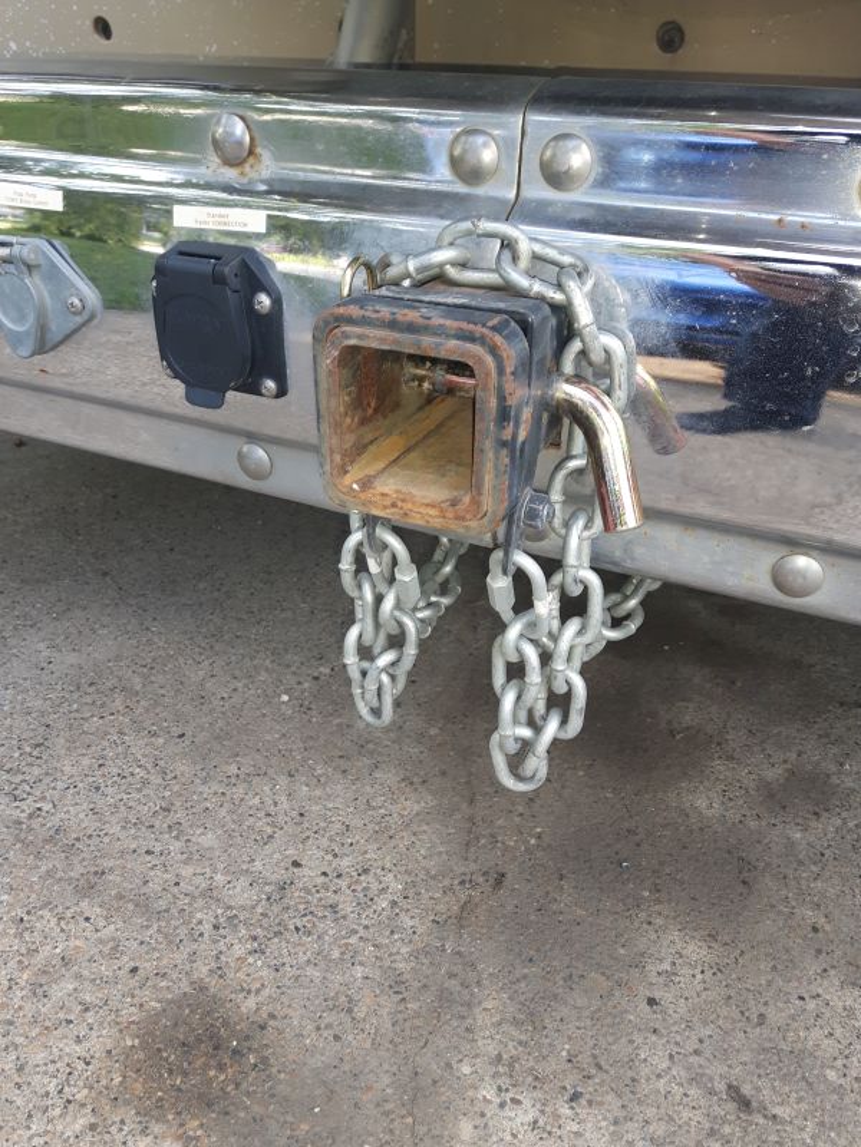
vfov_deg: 58.4
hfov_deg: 45.4
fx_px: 1028
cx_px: 430
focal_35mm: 31
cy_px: 574
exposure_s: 1/50
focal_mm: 3.7
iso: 40
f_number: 1.9
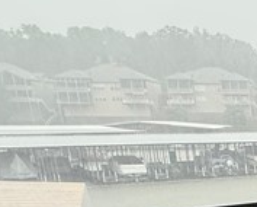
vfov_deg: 18.3
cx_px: 540
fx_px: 602
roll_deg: +0.0
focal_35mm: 79
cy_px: 261
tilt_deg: -12.4
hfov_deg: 16.7
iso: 100
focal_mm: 2.22
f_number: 2.2
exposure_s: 1/120
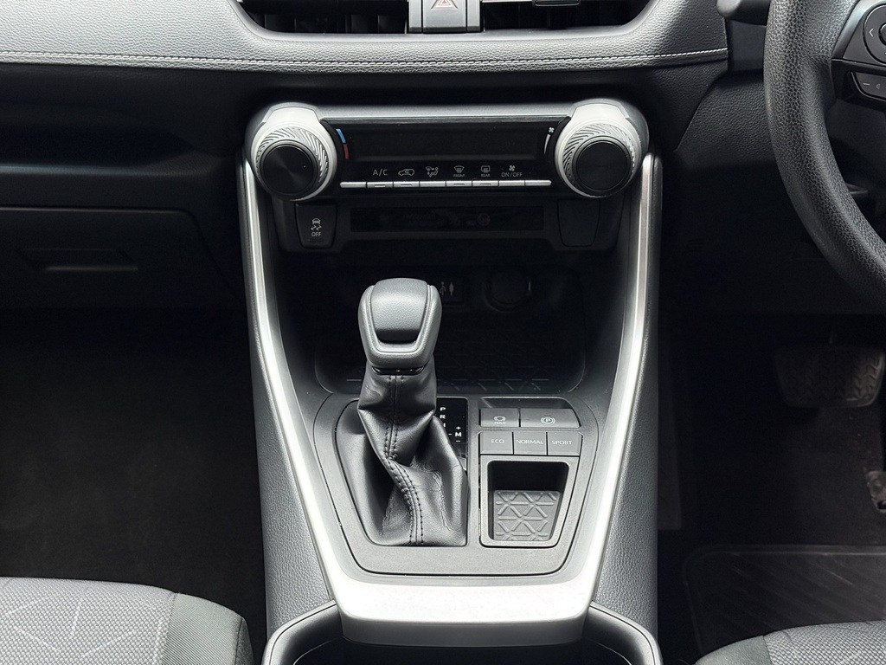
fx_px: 1229
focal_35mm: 48
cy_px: 332
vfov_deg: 30.3
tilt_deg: -32.1
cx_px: 443
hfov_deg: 39.7
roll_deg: +1.3
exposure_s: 1/32
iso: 500
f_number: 1.78
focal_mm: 6.76
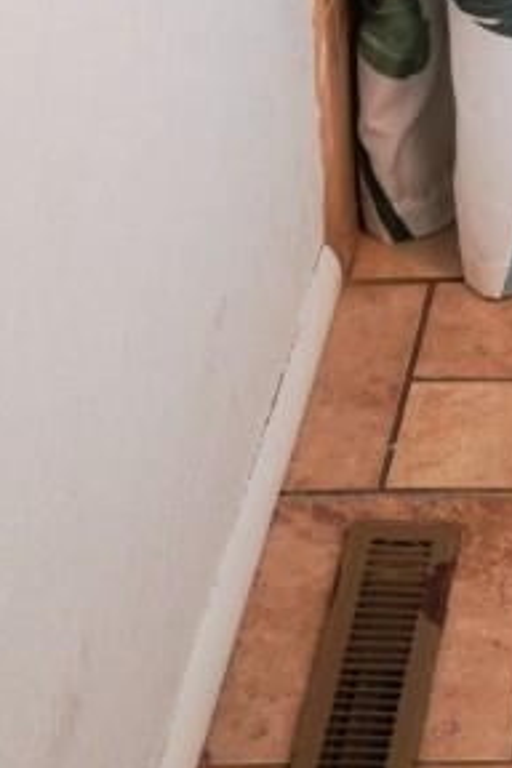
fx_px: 2816
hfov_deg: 9.8
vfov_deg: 13.5
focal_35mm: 132
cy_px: -715
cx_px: 931
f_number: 4
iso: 400
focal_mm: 22
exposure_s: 1/60
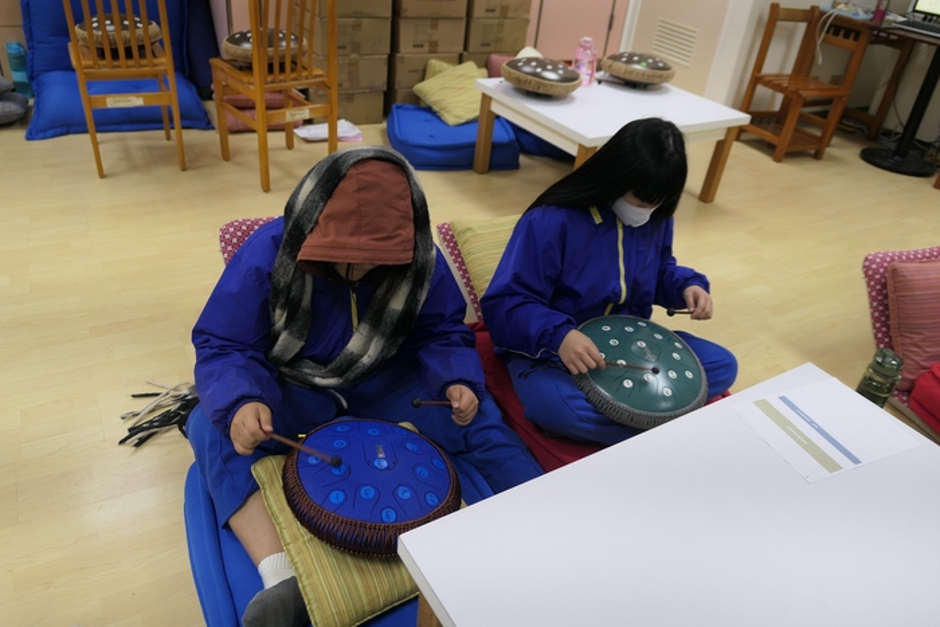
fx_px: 679
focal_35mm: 26
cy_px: 314
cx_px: 470
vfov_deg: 49.6
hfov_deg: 69.4
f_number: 1.8
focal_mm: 9.5
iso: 125
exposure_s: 1/80
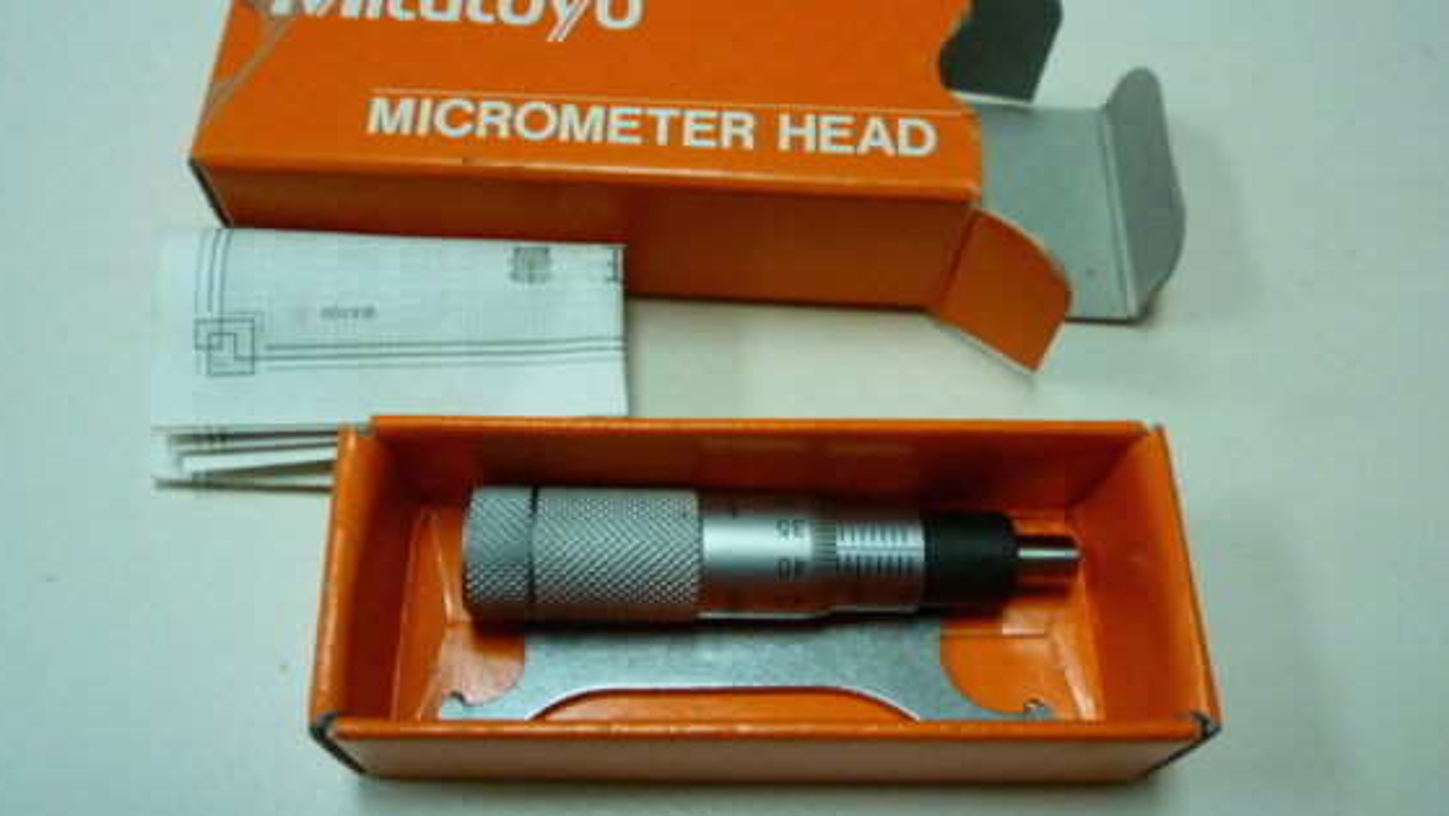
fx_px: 1306
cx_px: 680
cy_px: 356
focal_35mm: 34
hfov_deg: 58.0
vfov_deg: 34.6
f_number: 3.3
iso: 400
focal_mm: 5.2
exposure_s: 1/30
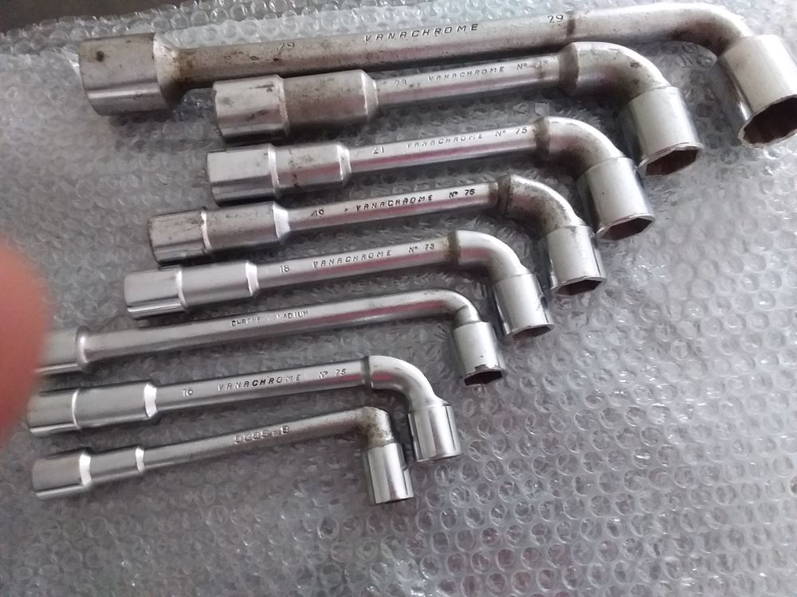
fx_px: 645
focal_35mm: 28
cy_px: 298
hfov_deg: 63.4
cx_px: 398
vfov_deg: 49.7
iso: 320
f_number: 1.9
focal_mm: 2.91
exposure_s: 1/17
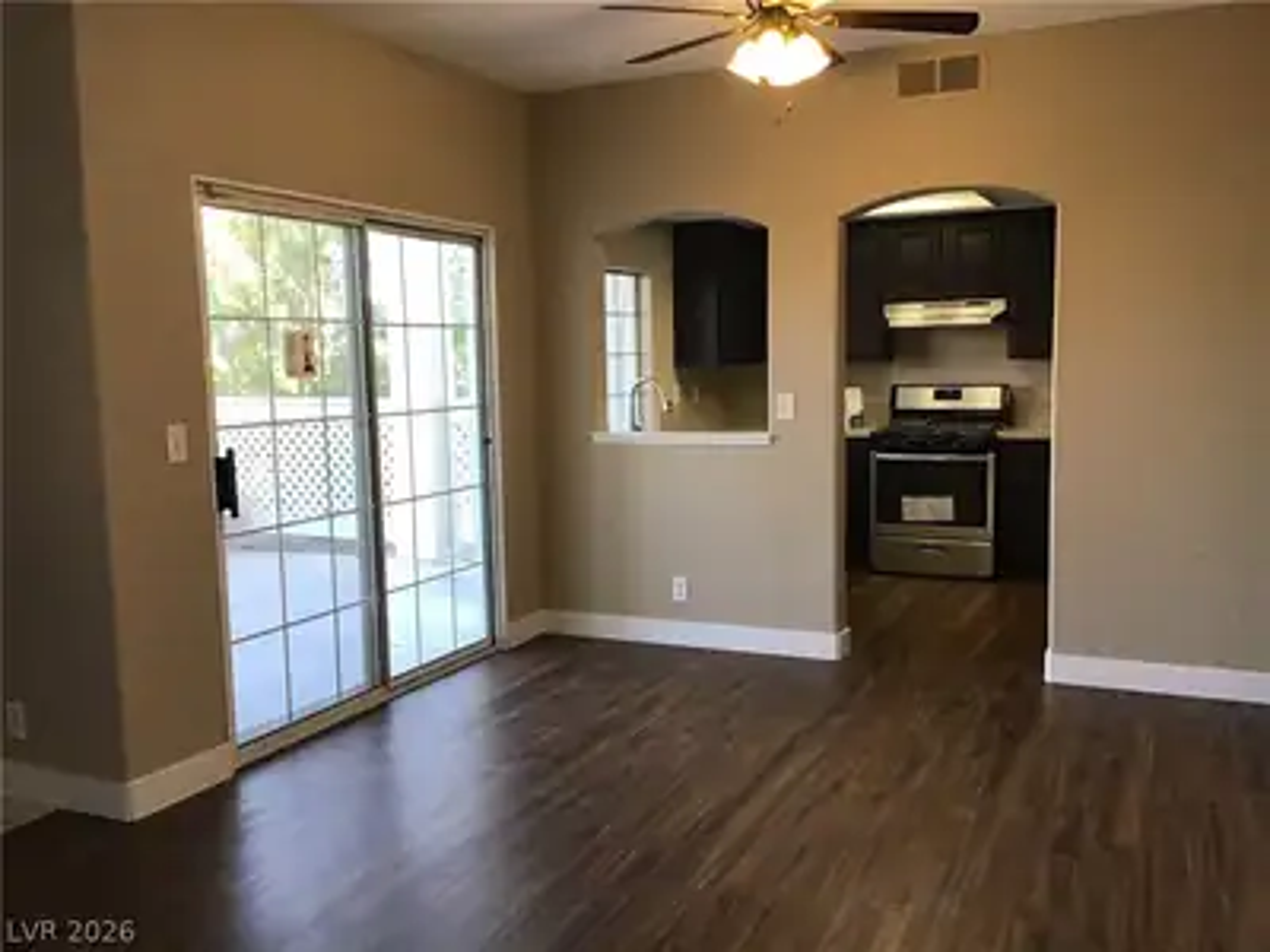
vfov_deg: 45.4
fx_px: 1137
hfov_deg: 58.4
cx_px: 635
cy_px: 476
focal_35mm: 31
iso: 32
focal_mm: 3.3
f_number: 2.4
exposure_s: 1/30
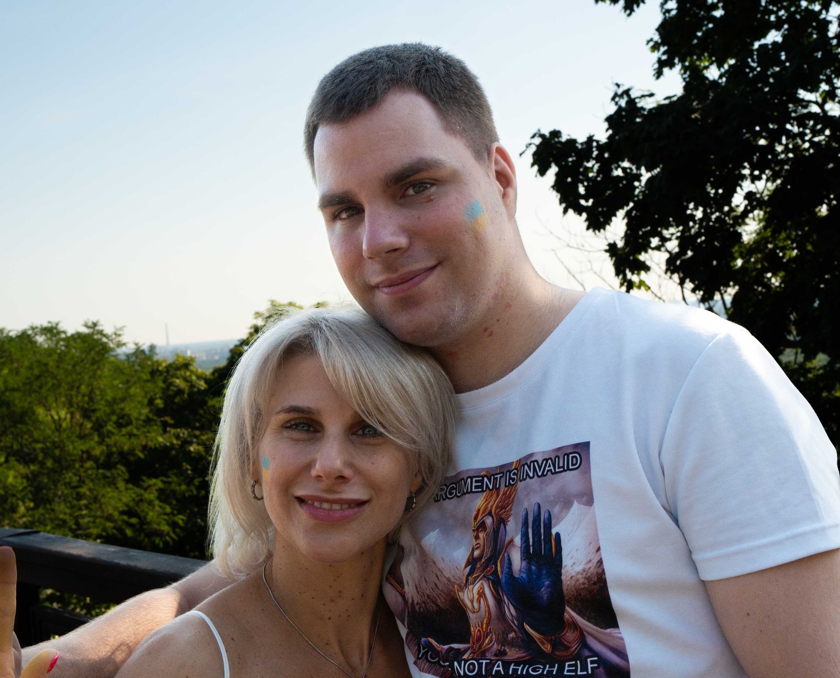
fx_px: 1329
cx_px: 409
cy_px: 327
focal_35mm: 53
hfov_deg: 35.1
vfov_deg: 28.6
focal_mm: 40
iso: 1000
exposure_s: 1/1250
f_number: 13
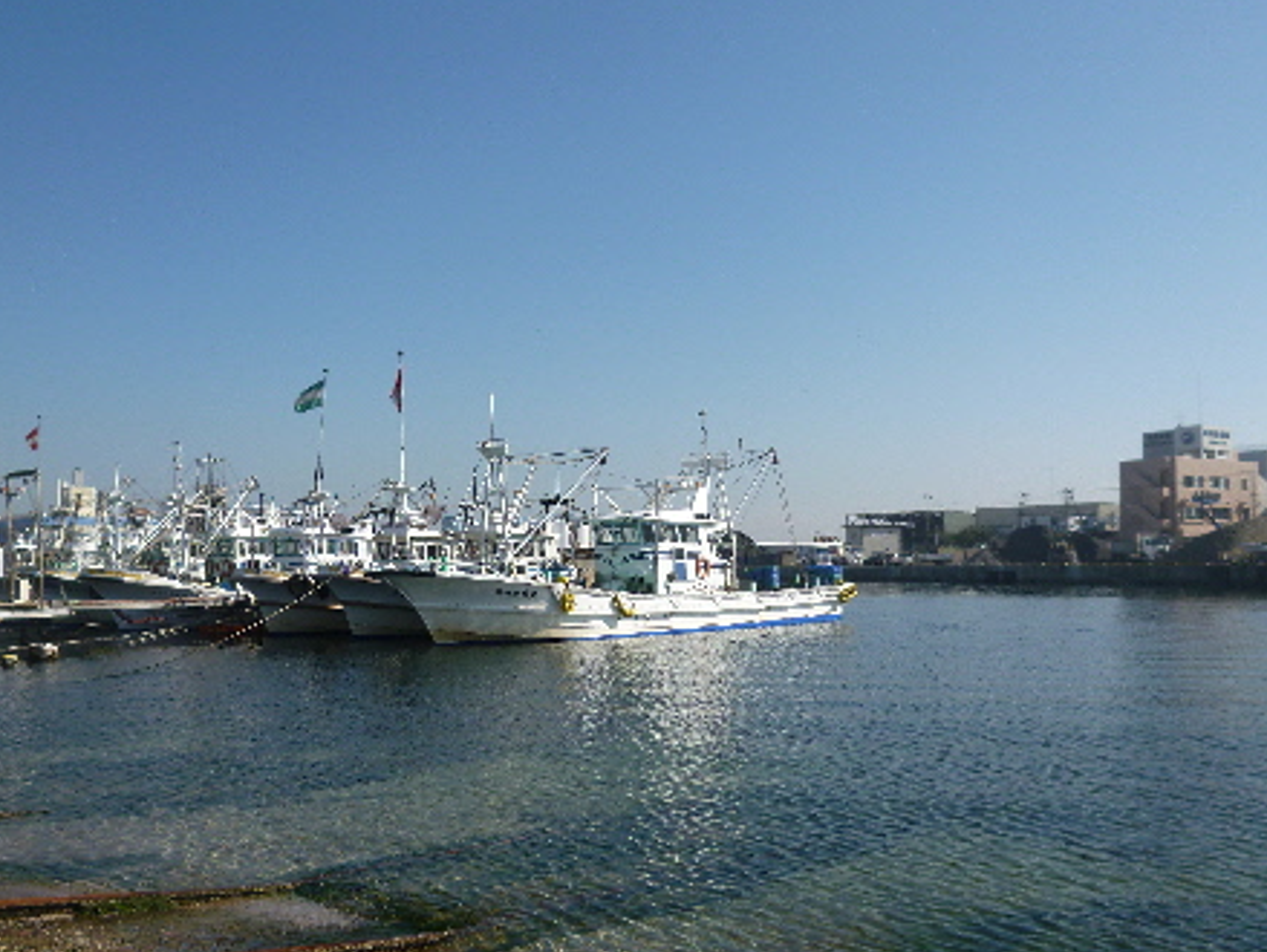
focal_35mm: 33
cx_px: 609
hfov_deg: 55.3
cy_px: 524
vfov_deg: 43.0
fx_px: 1209
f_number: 9
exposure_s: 1/250
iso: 100
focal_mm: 5.2
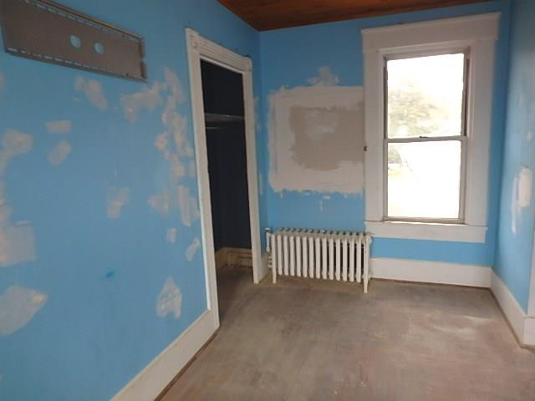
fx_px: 355
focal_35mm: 23
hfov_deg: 73.9
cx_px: 268
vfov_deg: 58.9
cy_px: 200
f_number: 3.8
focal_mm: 4
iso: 400
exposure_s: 1/30
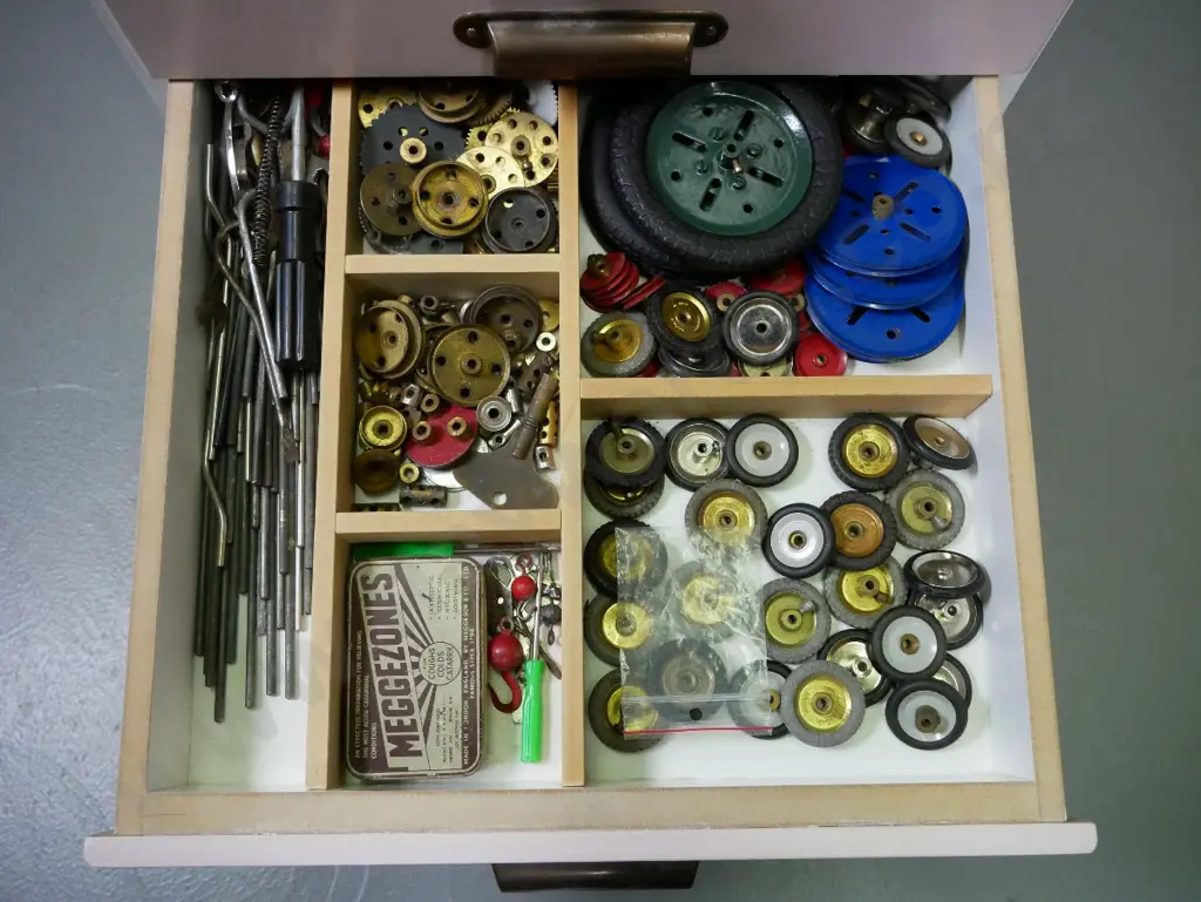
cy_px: 451
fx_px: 1180
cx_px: 600
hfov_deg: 53.9
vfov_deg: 41.8
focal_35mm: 34
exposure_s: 1/320
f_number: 5
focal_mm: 17
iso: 3200
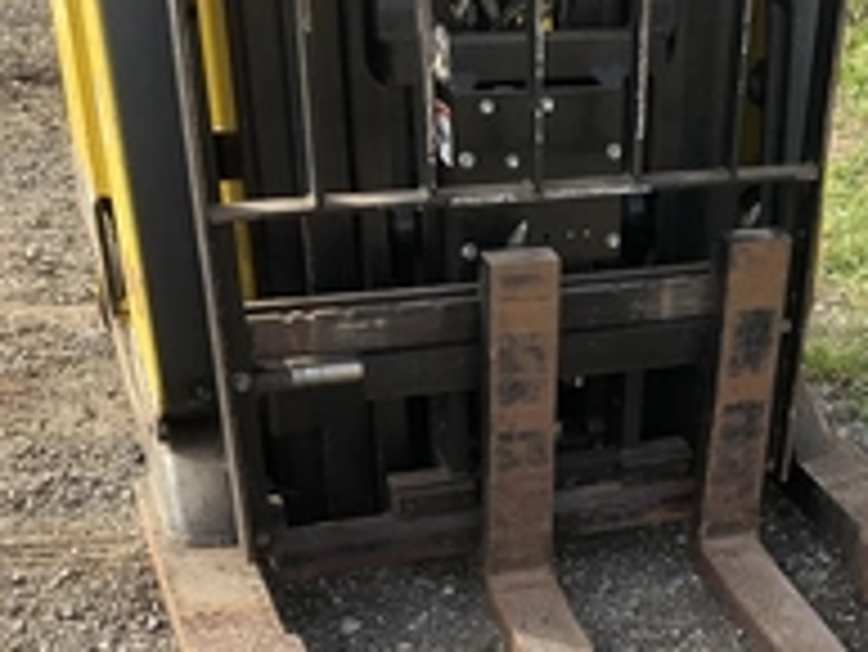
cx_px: 715
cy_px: 648
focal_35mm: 60
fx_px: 1505
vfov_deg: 23.4
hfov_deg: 31.2
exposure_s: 1/486
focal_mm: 3
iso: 25
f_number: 1.8
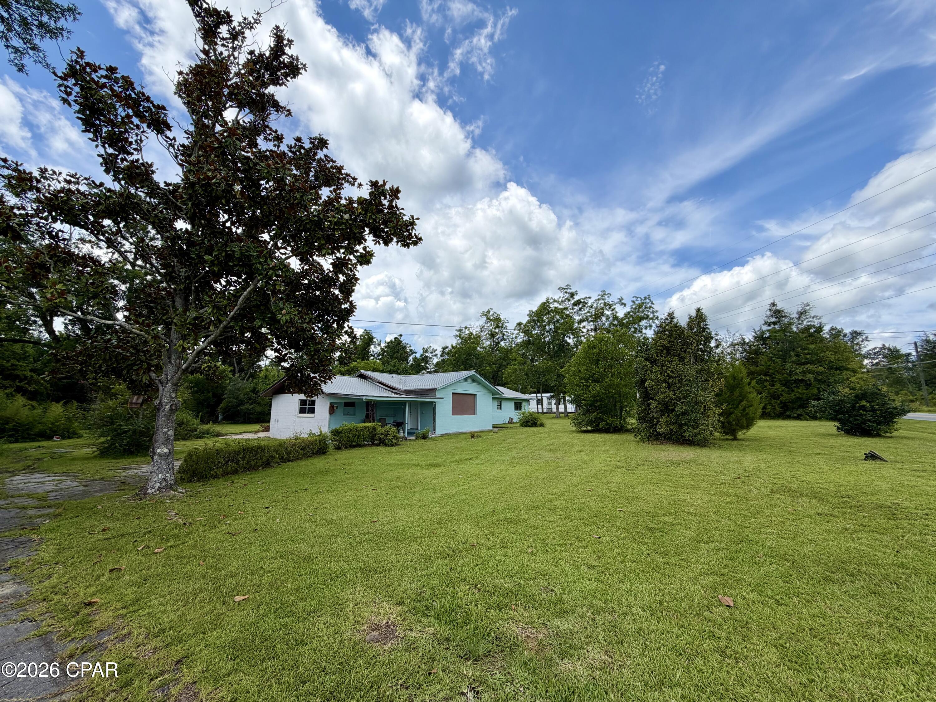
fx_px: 379
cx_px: 468
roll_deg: -0.2
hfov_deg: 102.1
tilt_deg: +9.8
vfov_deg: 85.7
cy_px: 351
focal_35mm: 14
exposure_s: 1/830
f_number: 2.2
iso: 20
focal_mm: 2.22
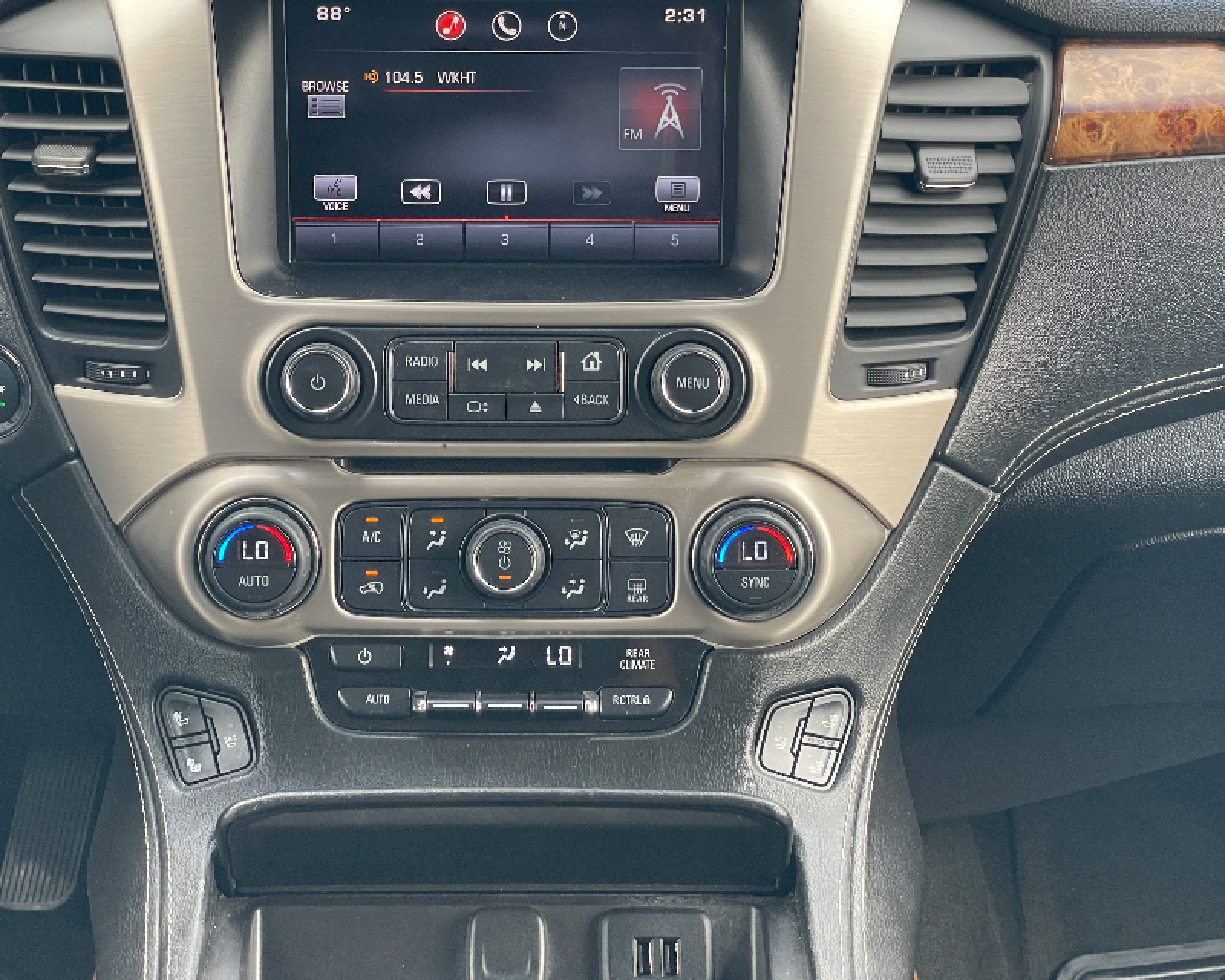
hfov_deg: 29.1
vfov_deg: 23.5
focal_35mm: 65
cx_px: 519
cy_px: 424
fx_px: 2357
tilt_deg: -27.8
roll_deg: -1.0
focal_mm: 6
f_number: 2
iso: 100
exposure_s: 1/122
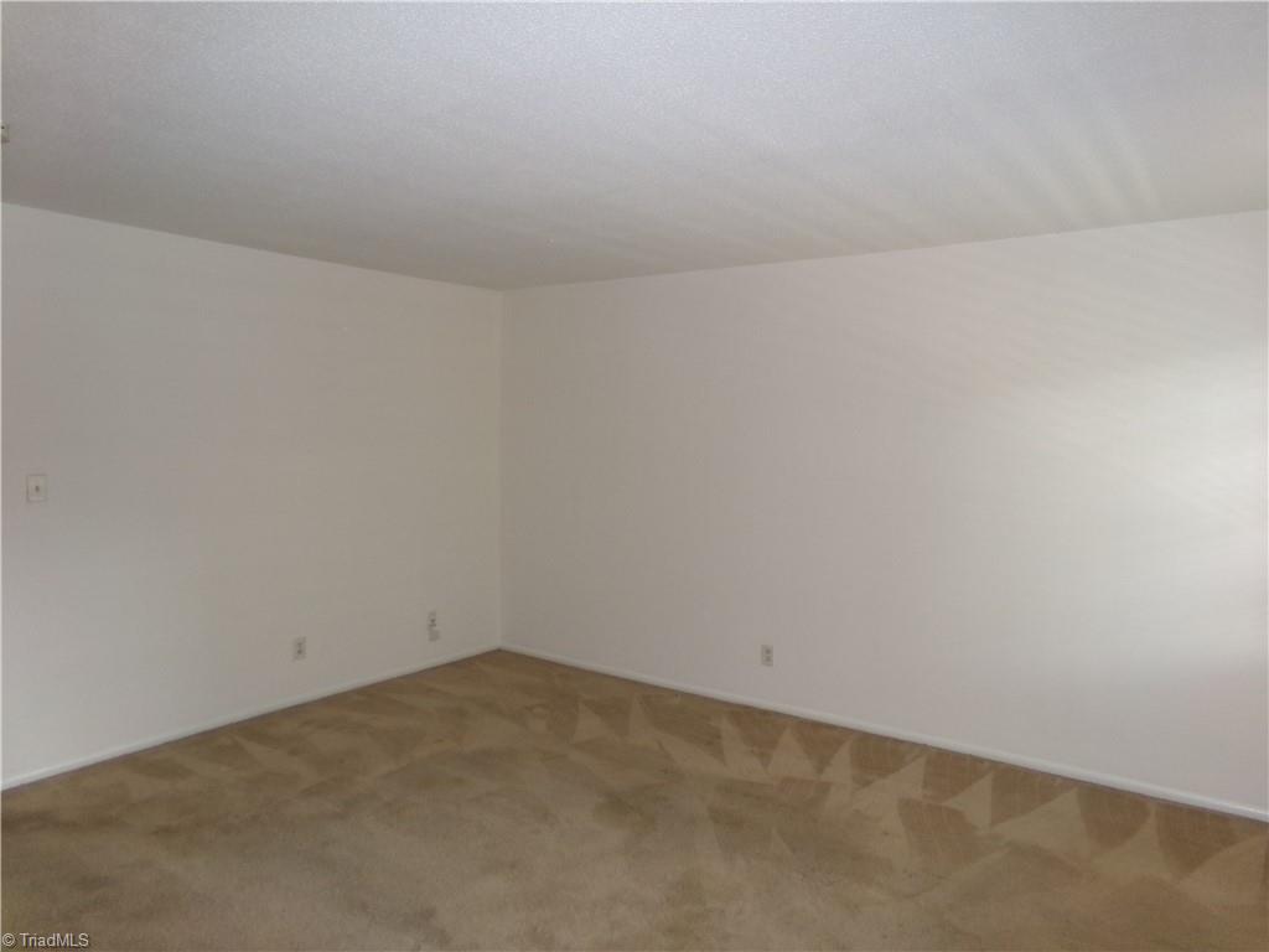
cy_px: 476
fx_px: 880
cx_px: 634
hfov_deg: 71.6
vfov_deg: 56.8
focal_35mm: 24
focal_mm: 4.3
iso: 200
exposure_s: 1/34
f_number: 3.7
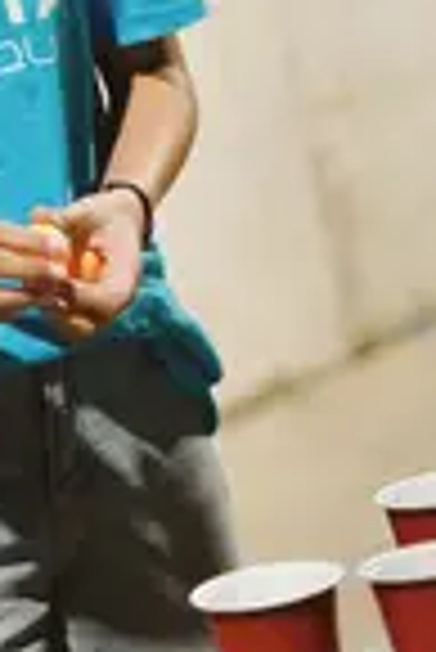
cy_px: 36
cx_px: -247
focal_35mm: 165
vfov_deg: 12.3
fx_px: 2990
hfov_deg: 8.1
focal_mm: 50
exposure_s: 1/400
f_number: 1.8
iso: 6400
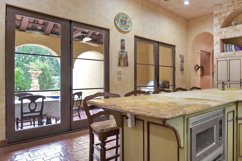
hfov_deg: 69.1
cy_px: 87
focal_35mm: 24
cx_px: 180
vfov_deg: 53.1
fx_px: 161
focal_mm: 16
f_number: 8
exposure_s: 1/2
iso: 100
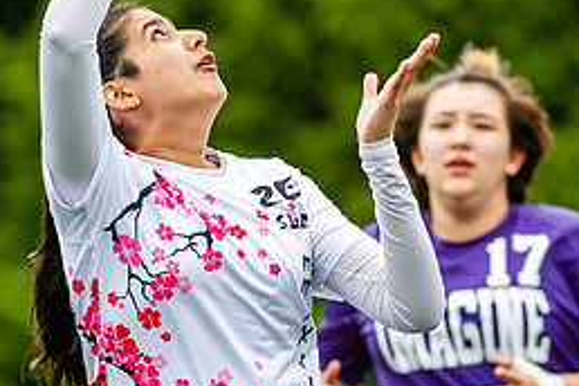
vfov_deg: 2.0
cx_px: 369
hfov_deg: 3.0
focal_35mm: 689
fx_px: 11081
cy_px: 303
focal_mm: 220
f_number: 4
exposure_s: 1/1000
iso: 250
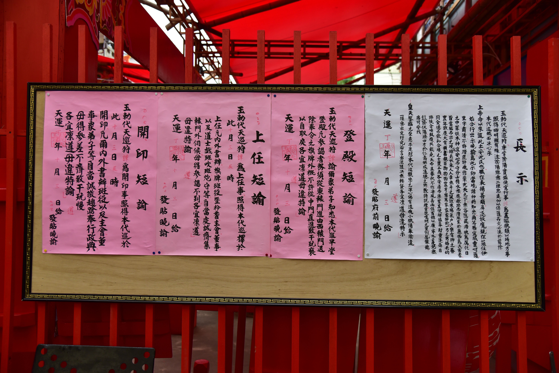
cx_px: 280
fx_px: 497
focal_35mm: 32
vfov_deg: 41.1
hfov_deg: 58.7
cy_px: 186
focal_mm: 32
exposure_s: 1/2000
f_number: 4
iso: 800
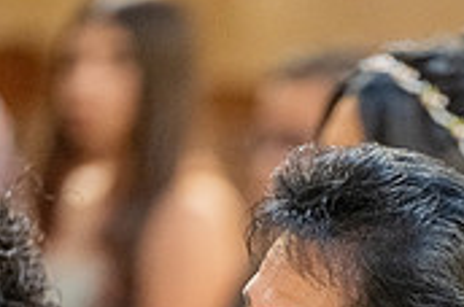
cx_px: 499
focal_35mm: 676
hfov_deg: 3.1
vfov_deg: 2.0
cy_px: 516
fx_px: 8697
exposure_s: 1/100
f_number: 2.8
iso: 2000
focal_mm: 200
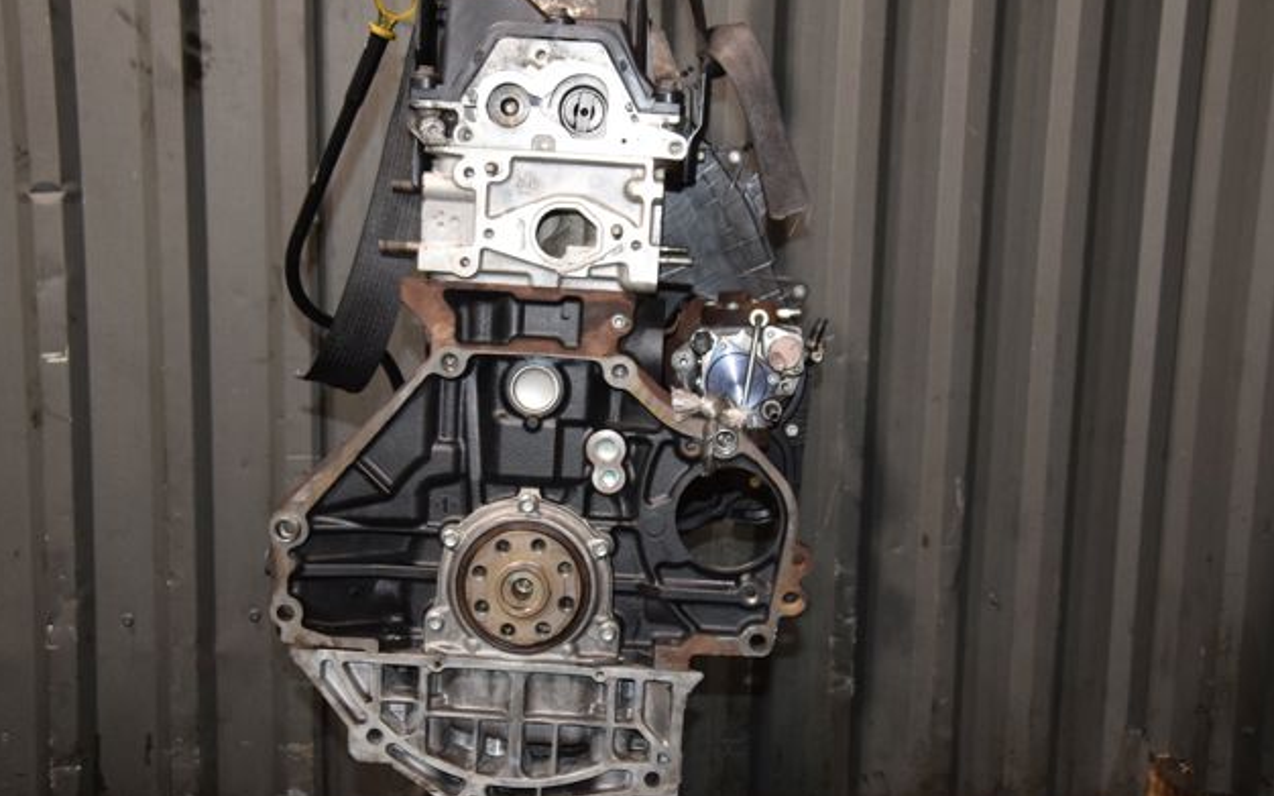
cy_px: 409
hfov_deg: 40.3
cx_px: 639
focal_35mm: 50
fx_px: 1736
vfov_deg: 25.8
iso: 1600
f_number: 5.6
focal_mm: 32
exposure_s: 1/60
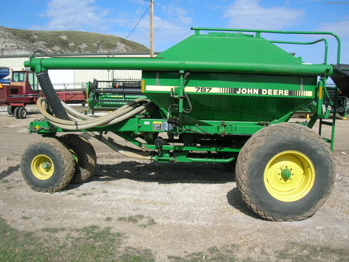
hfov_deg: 54.0
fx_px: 343
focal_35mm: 34
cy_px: 131
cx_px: 174
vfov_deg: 41.8
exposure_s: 1/538
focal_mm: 5.7
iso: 50
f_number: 4.9
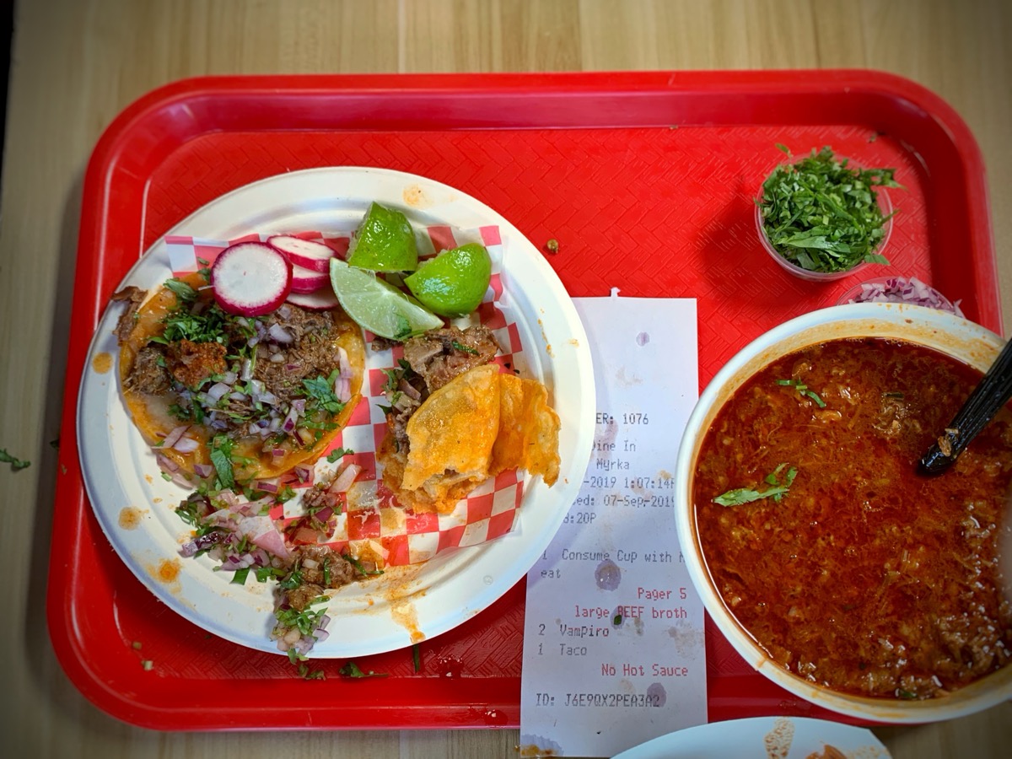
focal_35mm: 26
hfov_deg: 67.3
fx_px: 760
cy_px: 380
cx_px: 506
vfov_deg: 53.1
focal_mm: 4.25
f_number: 1.8
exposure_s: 1/120
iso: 80
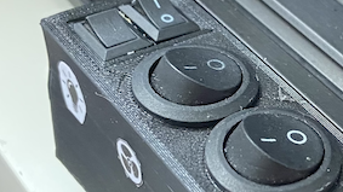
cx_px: 279
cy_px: 134
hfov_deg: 31.9
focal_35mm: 64
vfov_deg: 18.7
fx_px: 582
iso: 800
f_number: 1.8
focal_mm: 4.25
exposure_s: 1/30
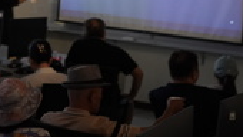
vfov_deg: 10.8
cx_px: 9
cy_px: -2
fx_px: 716
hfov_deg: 18.8
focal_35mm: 111
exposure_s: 1/80
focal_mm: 30
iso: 1250
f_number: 2.2
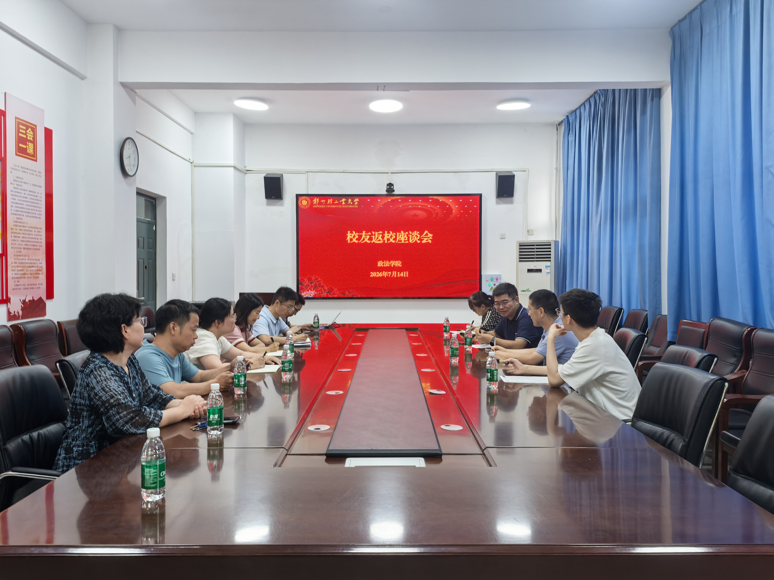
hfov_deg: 65.3
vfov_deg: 51.4
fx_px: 604
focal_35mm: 27
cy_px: 290
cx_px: 387
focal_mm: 6.98
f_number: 4
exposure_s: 1/50
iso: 250
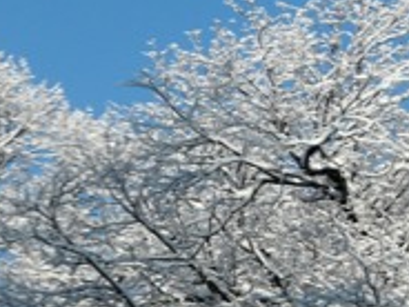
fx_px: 3686
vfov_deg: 4.8
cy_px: 311
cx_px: -44
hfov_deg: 6.3
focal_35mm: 312
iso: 100
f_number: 5.6
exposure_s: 1/500
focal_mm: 20.2
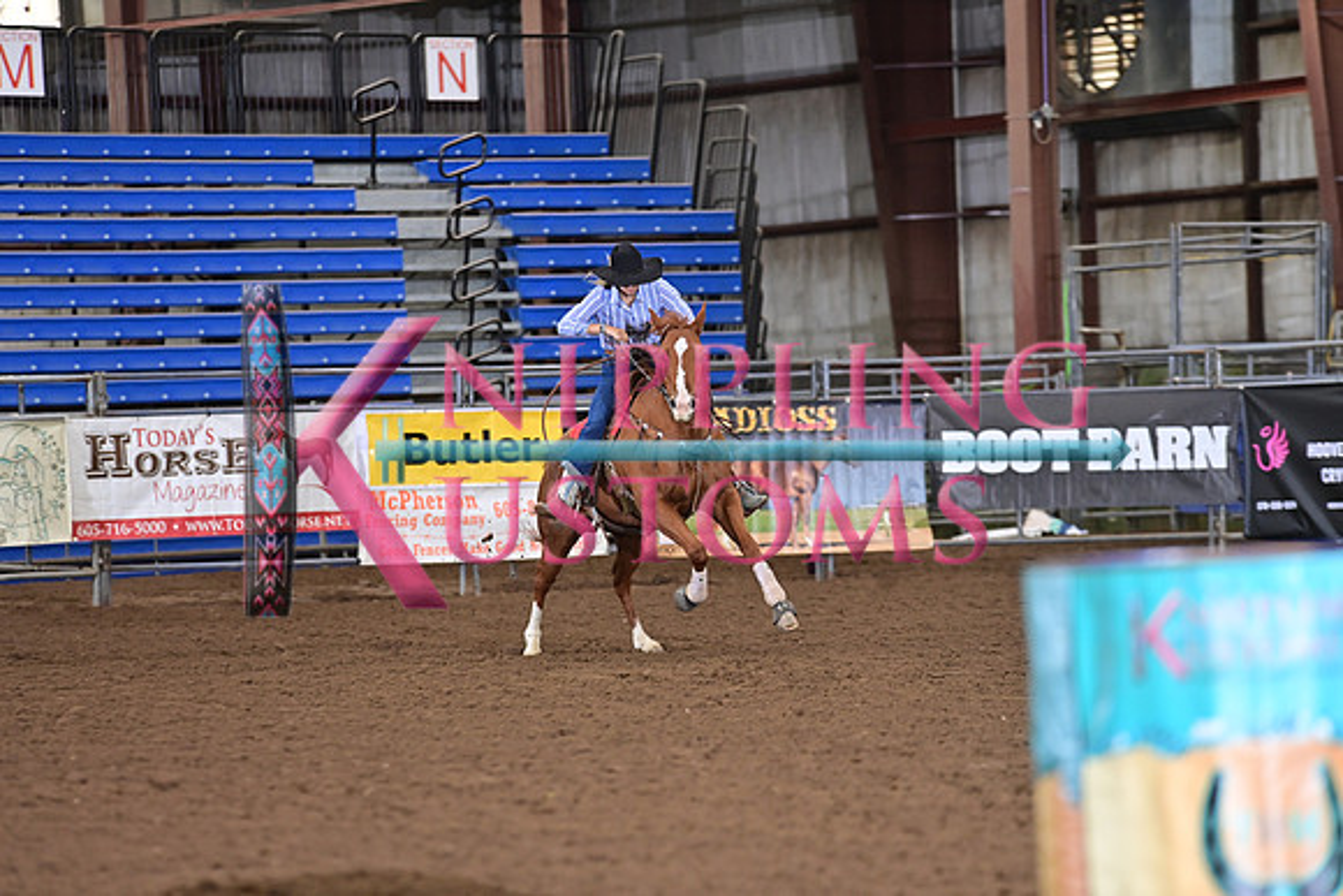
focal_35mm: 200
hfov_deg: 10.3
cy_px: 448
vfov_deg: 6.9
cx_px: 672
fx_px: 7463
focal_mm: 200
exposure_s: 1/250
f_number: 3.5
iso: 1600
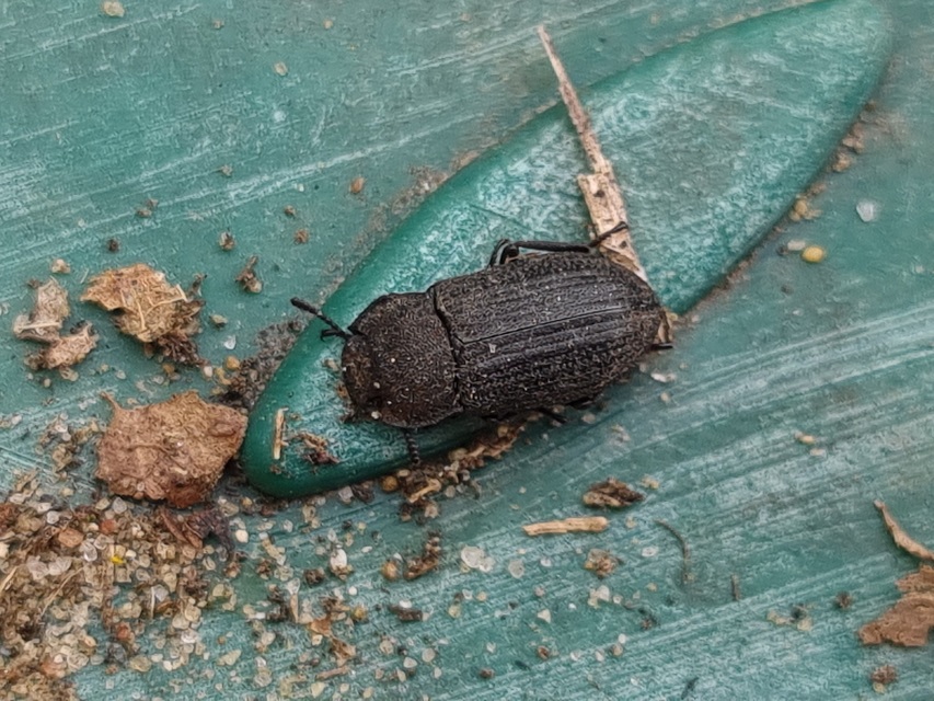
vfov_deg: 53.1
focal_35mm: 26
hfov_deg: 67.3
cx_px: 467
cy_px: 350
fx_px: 702
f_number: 1.8
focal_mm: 5.4
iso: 50
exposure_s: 1/213
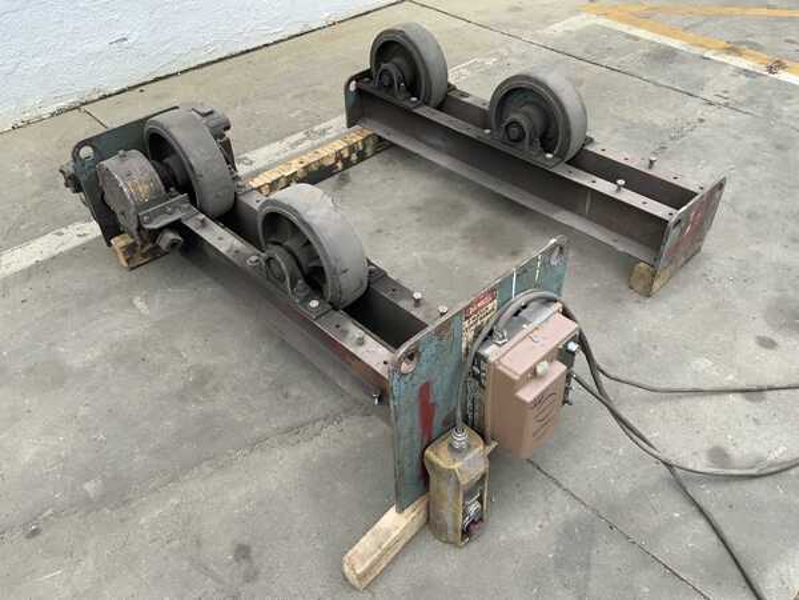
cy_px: 300
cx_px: 400
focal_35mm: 29
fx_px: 669
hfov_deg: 61.7
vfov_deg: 48.2
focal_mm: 3
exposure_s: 1/450
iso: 16
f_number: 1.8
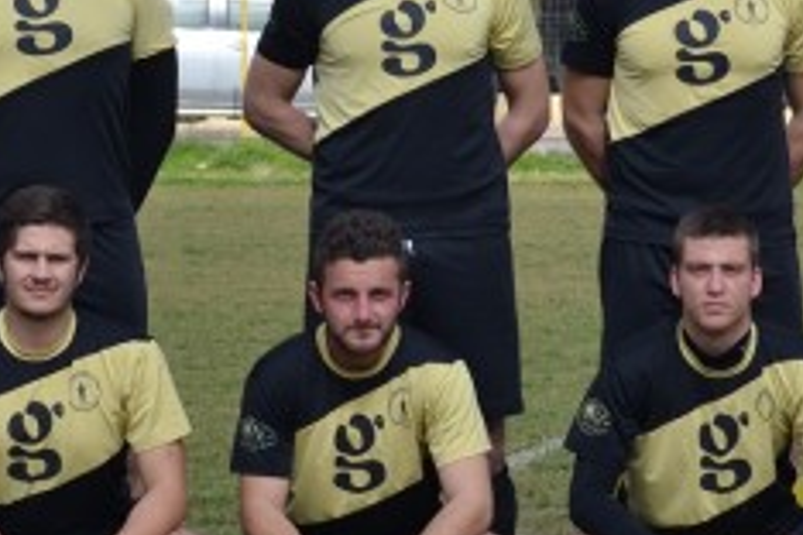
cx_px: 275
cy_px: 202
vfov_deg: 5.9
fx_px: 5184
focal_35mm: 232
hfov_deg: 8.9
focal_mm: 55
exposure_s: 1/1600
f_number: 6.3
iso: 400
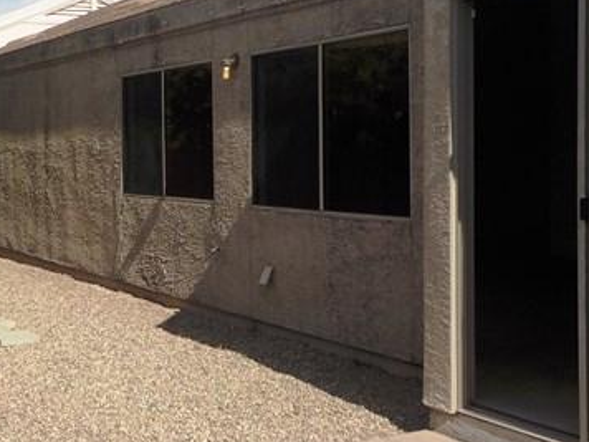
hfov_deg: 34.7
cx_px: 141
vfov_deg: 27.0
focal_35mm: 54
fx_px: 919
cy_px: 194
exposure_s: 1/2000
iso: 125
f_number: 3.3
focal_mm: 4.1
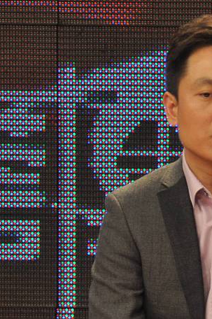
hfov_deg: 3.5
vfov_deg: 5.2
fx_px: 3497
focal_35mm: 395
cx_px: 196
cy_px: 319
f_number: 5.6
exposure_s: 1/100
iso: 640
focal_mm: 100
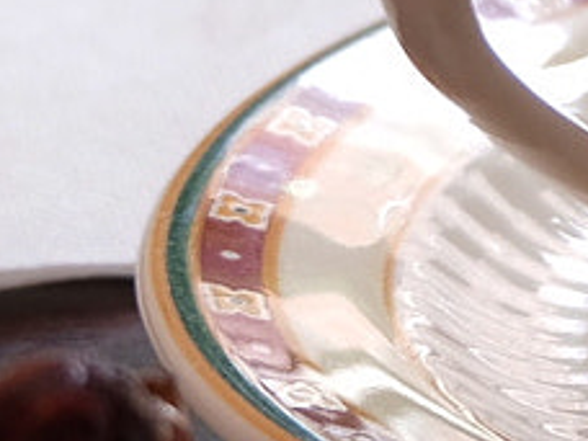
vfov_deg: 7.4
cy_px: -349
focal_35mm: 196
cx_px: 1130
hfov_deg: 9.5
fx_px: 3329
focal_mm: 19.2
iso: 100
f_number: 3.8
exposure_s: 1/15
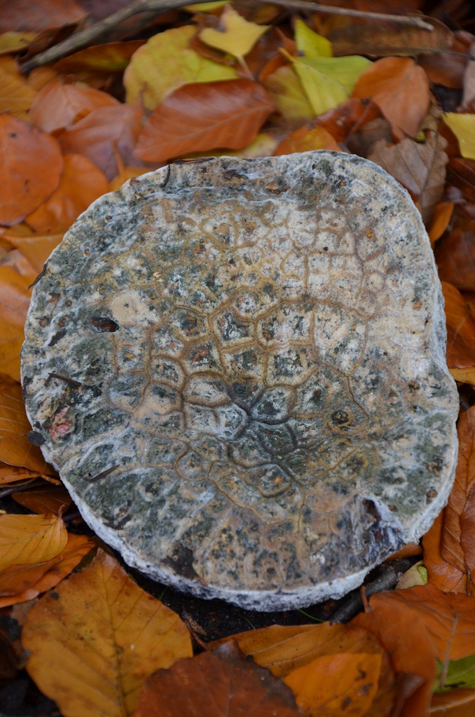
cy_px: 358
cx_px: 238
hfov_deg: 9.9
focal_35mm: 138
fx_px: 2744
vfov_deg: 14.9
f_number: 5.6
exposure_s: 1/60
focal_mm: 92
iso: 400
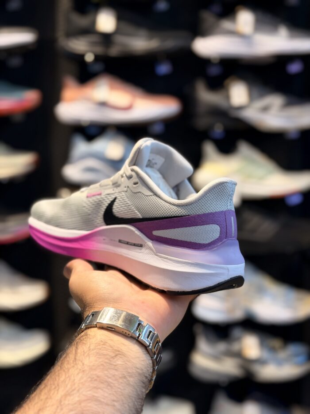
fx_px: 573
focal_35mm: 48
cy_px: 207
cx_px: 155
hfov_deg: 30.3
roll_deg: +1.1
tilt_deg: -7.7
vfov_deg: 39.7
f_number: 1.78
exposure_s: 1/100
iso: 50
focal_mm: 6.76
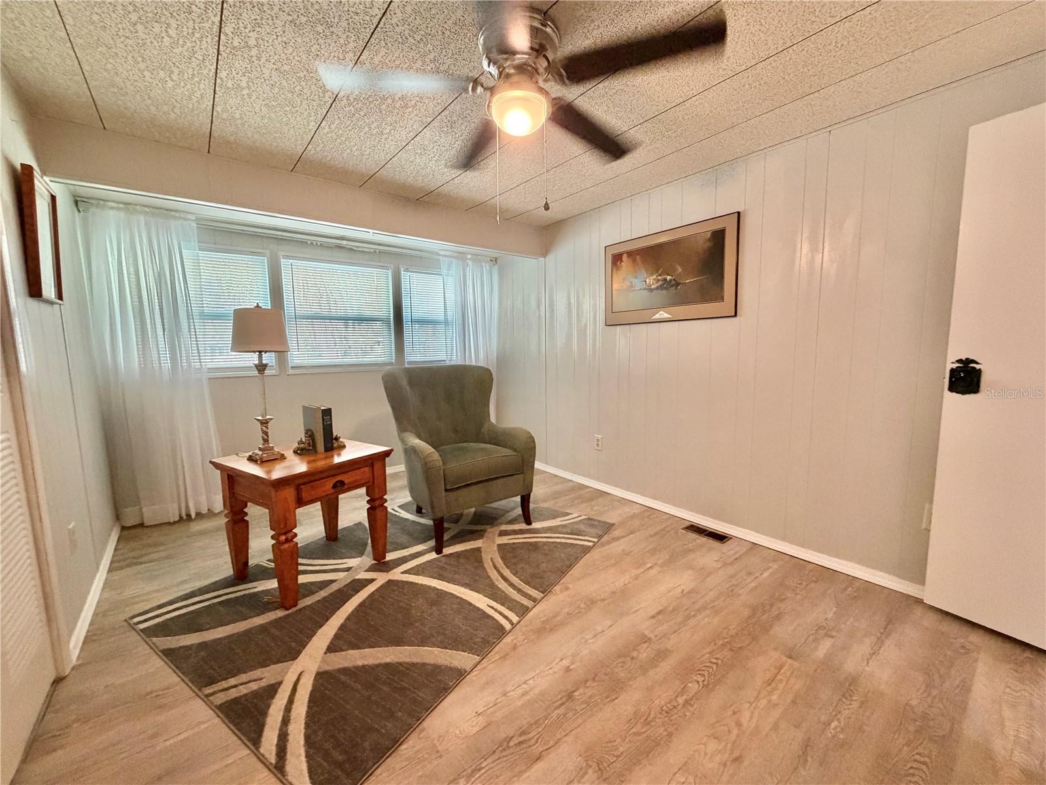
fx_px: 423
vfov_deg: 85.7
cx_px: 523
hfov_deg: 102.1
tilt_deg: -7.0
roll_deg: +0.2
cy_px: 392
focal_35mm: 14
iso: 500
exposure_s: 1/60
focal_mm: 2.22
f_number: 2.2
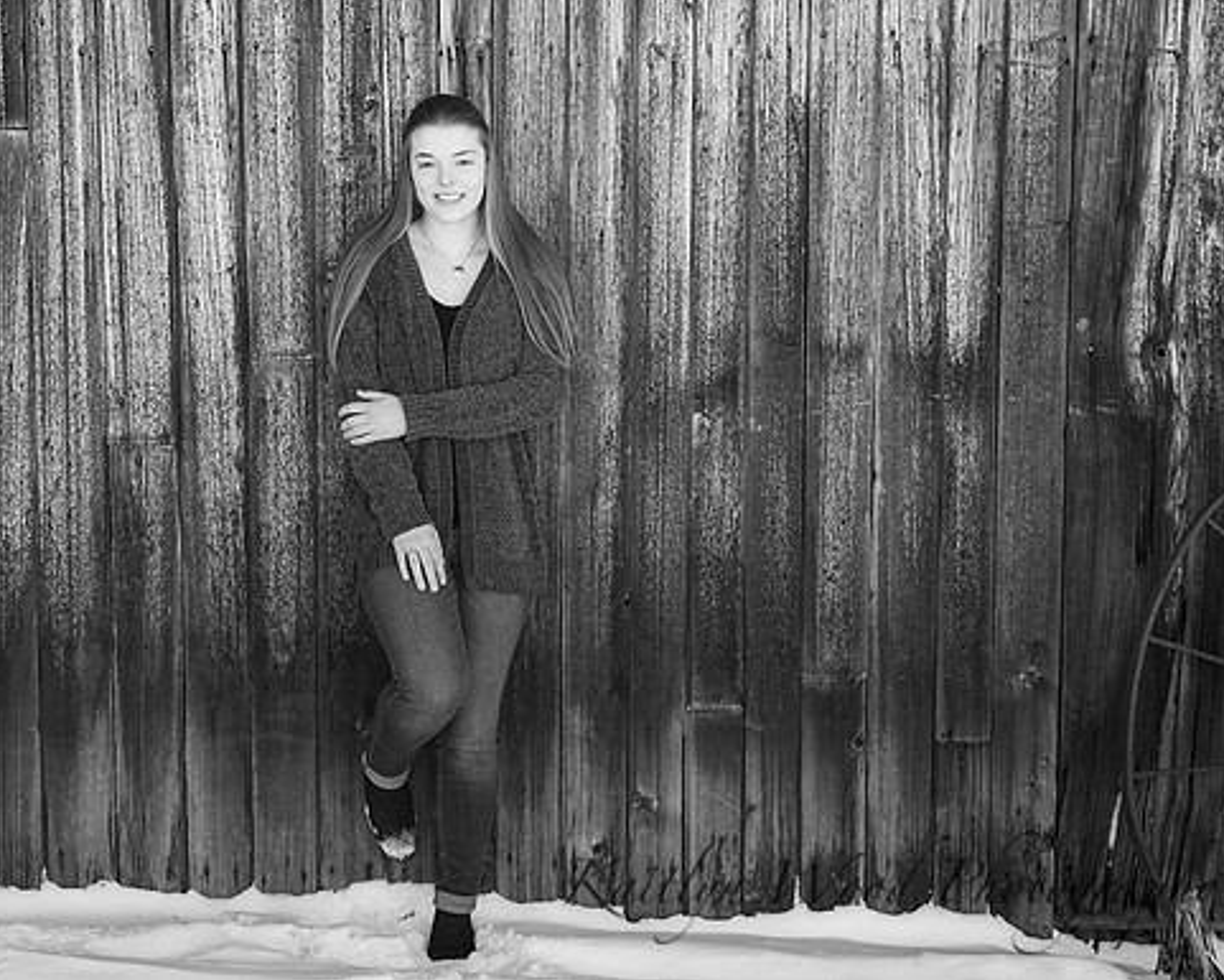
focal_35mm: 80
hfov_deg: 23.8
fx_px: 2899
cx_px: 562
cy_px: 490
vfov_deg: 19.2
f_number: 7.1
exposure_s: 1/200
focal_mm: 70
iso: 400
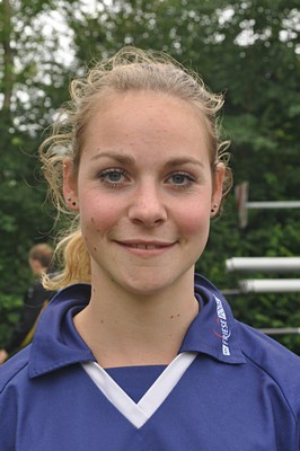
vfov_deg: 24.2
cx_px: 150
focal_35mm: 84
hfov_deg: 16.2
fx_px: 1052
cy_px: 226
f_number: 10
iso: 200
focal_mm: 56
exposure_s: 1/100
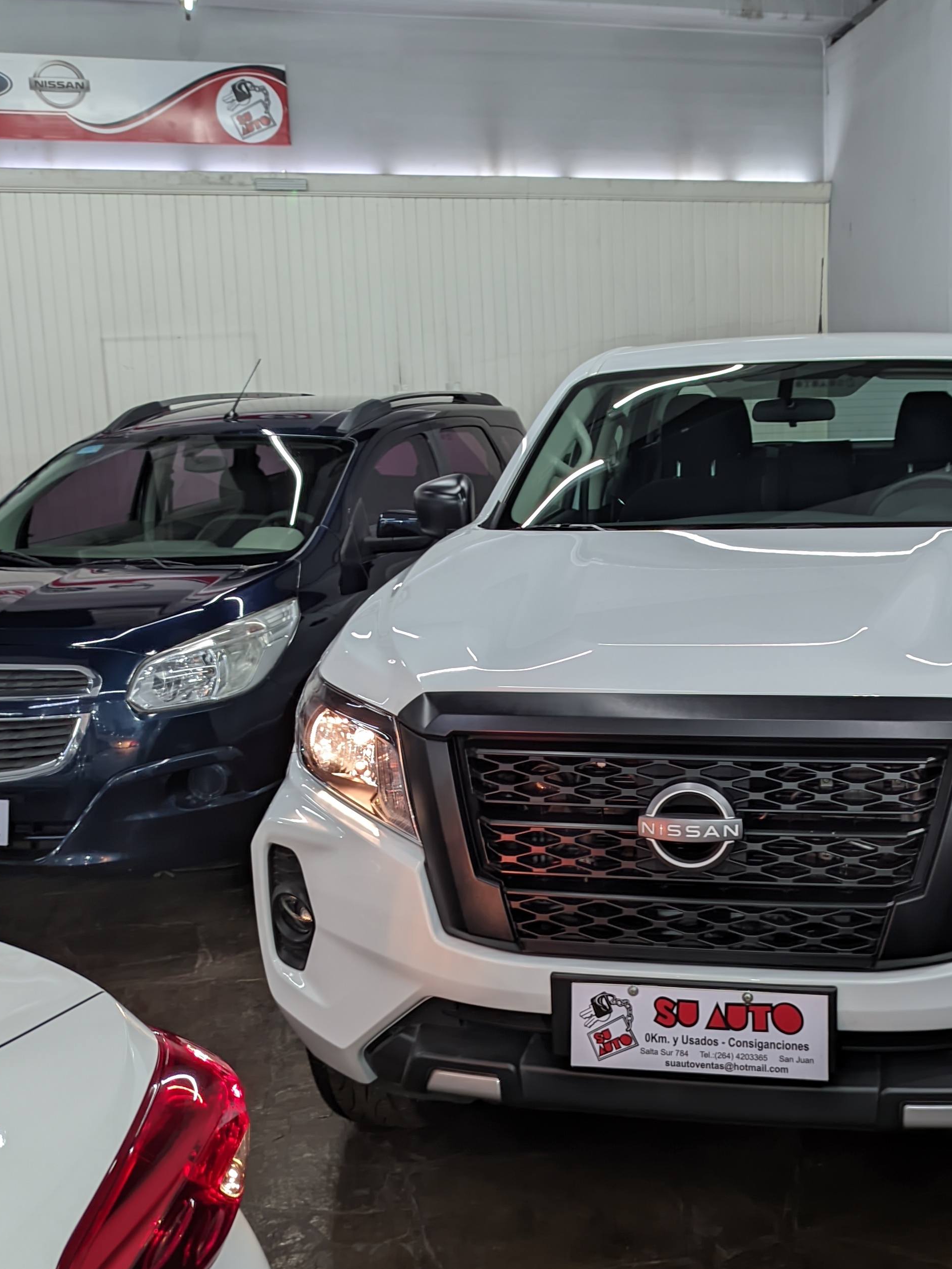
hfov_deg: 37.2
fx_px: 1393
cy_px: 657
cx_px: 651
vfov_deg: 49.0
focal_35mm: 38
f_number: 1.7
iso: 130
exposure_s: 1/33.3
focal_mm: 5.31
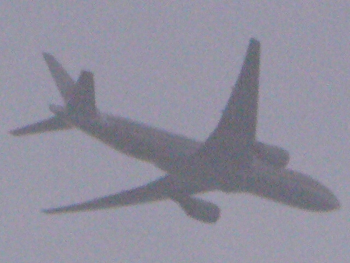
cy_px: 132
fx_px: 2245
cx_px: 175
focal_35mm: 222
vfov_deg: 6.7
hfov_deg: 8.9
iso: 400
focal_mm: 36.6
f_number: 9
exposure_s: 1/1000
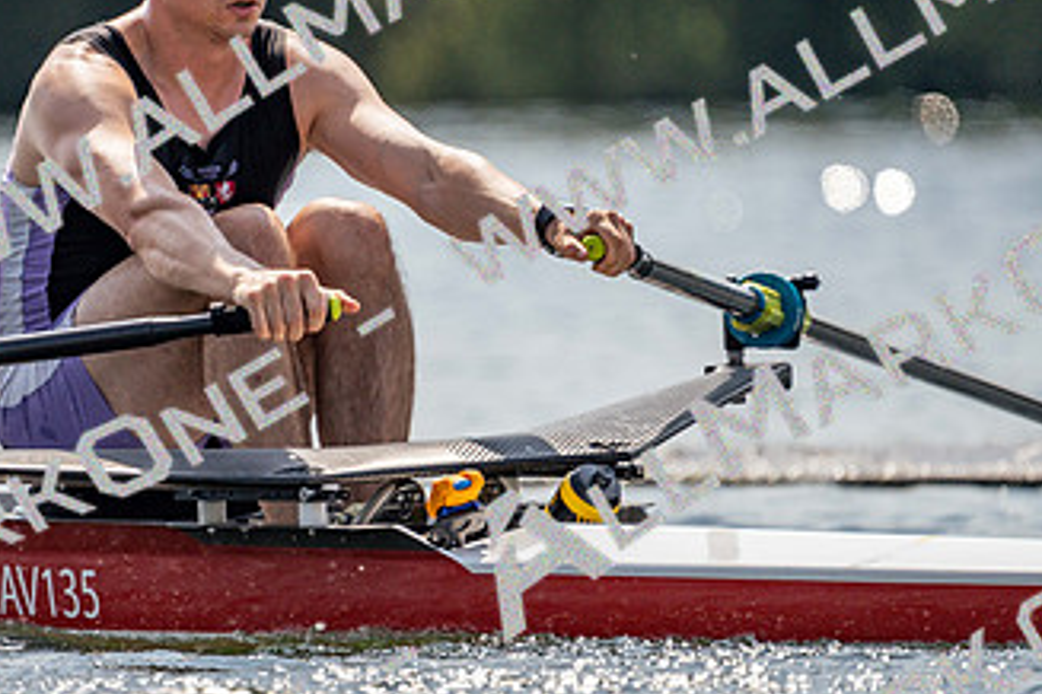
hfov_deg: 1.9
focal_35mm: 1064
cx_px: 213
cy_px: 339
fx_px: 30794
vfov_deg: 1.3
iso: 200
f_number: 6.3
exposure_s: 1/1600
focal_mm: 600
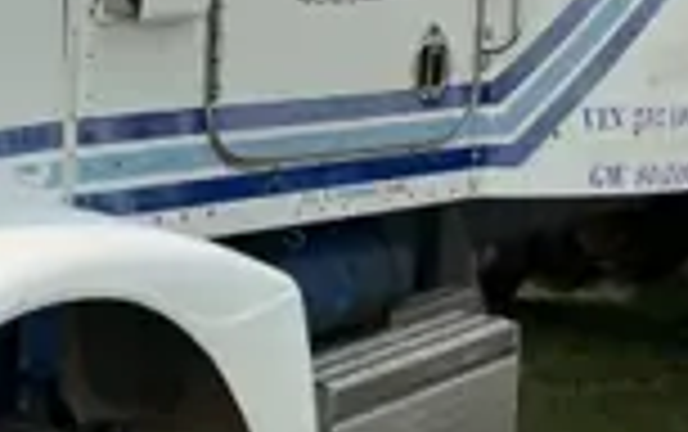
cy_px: 108
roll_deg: -2.3
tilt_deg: -5.0
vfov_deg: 11.4
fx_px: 2159
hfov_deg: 17.8
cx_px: 49
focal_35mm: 115
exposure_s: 1/5587
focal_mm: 5.7
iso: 50
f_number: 1.5
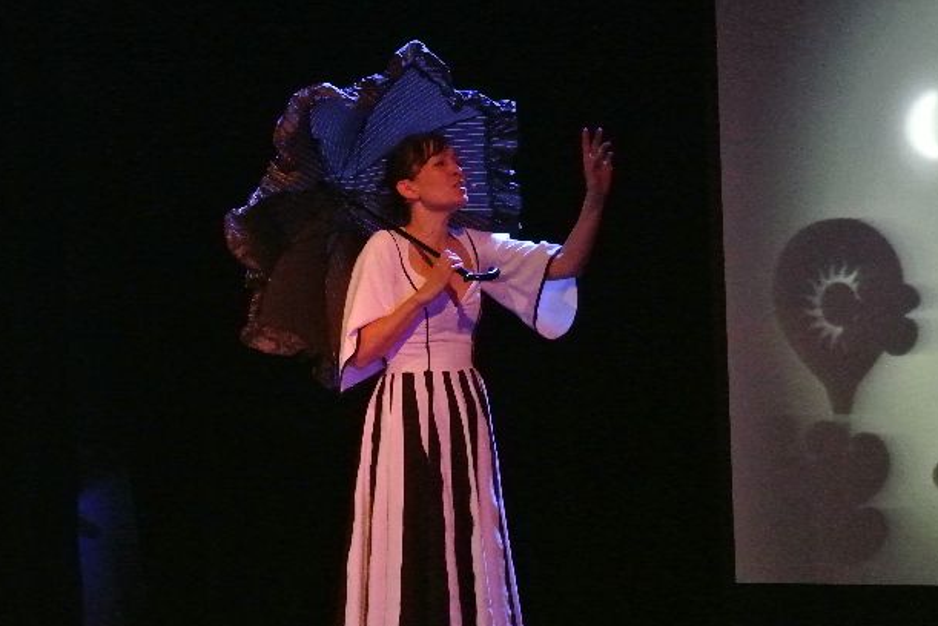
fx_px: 3415
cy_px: 335
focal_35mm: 131
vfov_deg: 10.5
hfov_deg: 15.6
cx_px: 407
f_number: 4.5
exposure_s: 1/50
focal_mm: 37.3
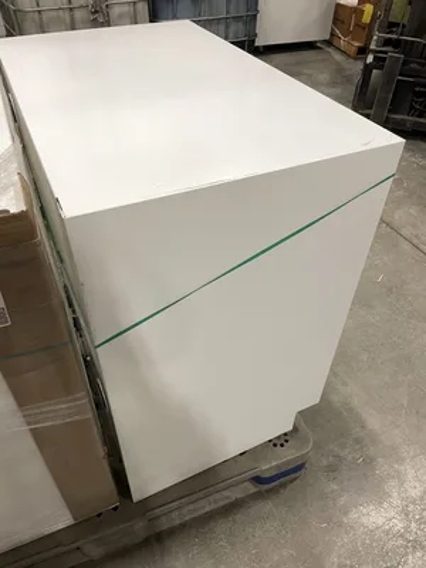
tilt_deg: -41.4
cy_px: 284
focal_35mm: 26
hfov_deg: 53.1
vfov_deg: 67.3
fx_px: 427
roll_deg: -0.8
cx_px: 213
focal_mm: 4.2
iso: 125
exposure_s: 1/60
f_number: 1.6
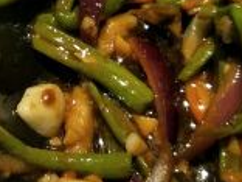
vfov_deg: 14.9
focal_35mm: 99
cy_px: 72
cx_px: -56
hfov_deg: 18.7
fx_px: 692
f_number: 1.7
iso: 94
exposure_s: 1/50
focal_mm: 3.79
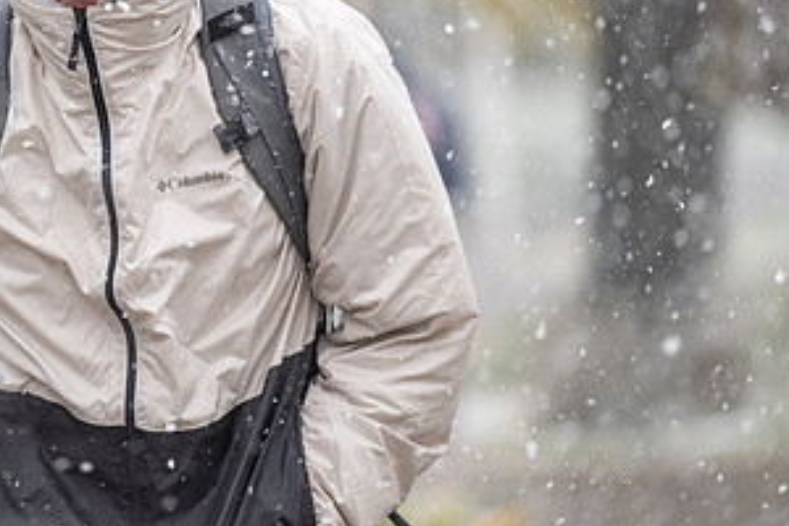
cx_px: 132
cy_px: 154
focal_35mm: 387
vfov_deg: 3.6
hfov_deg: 5.3
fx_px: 8481
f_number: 2.8
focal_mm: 200
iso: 800
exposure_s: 1/800
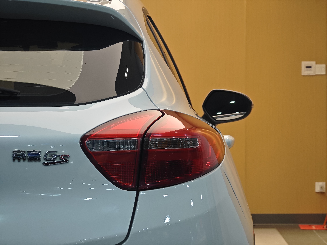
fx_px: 1134
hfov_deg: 16.4
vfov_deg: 12.3
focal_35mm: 120
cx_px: 164
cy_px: 122
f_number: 3
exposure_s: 1/100
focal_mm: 19.4
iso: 320
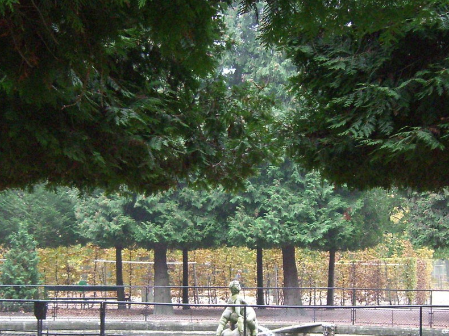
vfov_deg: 19.0
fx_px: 998
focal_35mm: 77
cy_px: 245
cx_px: 230
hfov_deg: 25.3
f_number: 2.8
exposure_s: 1/125
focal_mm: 7.9
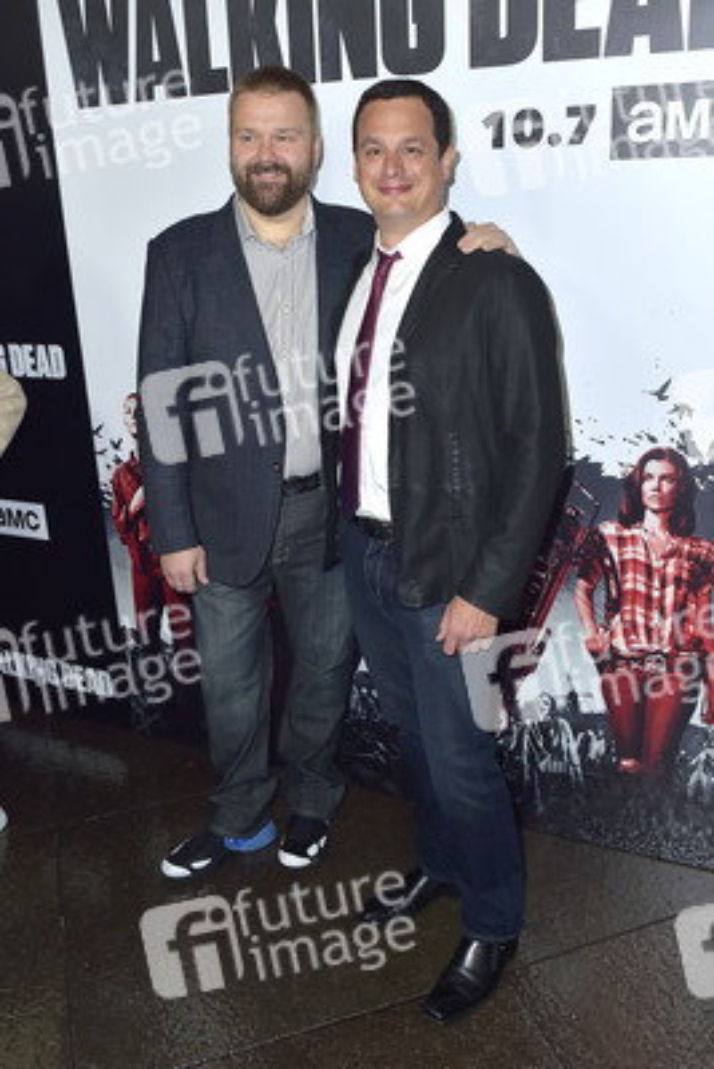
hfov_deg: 53.2
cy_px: 534
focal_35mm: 24
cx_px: 357
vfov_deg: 73.7
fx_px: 713
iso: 500
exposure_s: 1/250
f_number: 5.6
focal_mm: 24
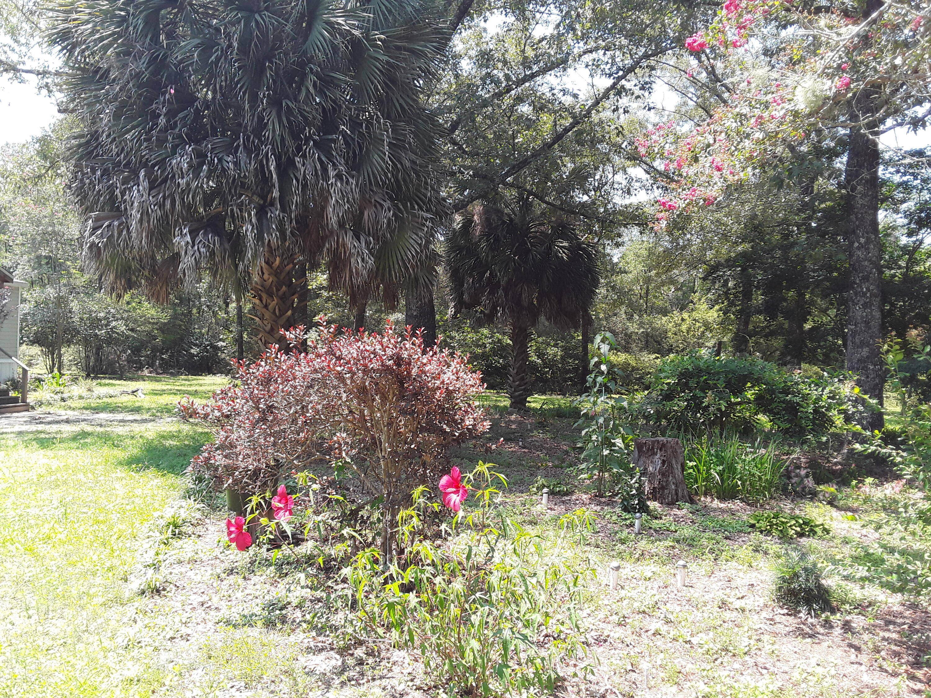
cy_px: 349
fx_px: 726
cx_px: 466
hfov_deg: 65.3
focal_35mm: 27
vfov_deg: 51.4
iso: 40
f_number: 1.9
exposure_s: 1/315
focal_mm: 2.91
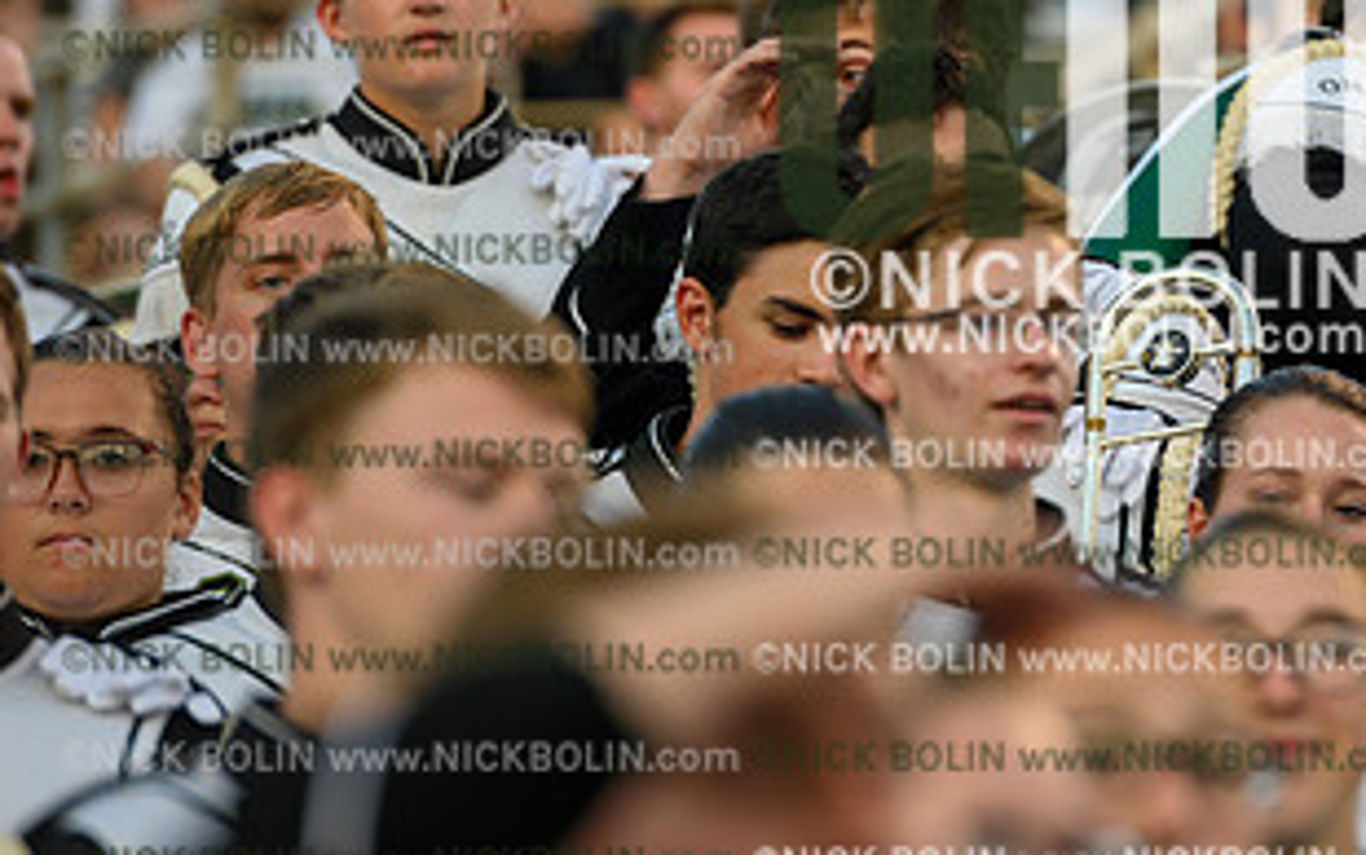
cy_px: 148
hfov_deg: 5.5
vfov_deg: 3.4
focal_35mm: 381
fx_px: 14189
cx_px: 1088
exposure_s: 1/125
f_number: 4
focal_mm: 200
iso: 160
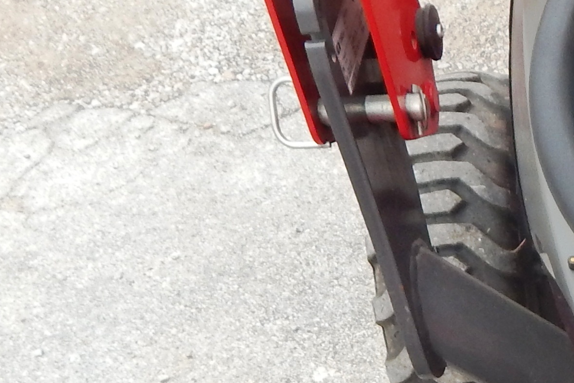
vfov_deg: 14.5
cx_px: 831
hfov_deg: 20.1
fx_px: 1419
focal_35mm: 89
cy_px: 540
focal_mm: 4
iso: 125
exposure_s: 1/125
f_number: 3
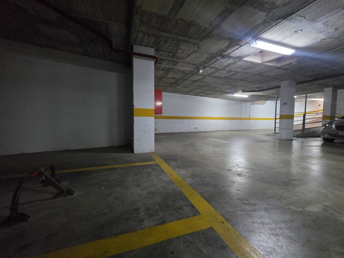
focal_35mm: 13
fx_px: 129
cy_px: 129
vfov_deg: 89.9
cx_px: 172
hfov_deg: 106.2
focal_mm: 2.2
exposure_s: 1/50
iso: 1600
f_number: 2.2
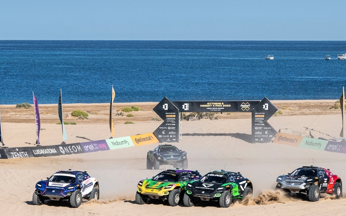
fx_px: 2367
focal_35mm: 251
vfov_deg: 5.2
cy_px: 132
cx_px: 168
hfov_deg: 8.4
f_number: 7.1
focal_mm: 200
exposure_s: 1/1600
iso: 200
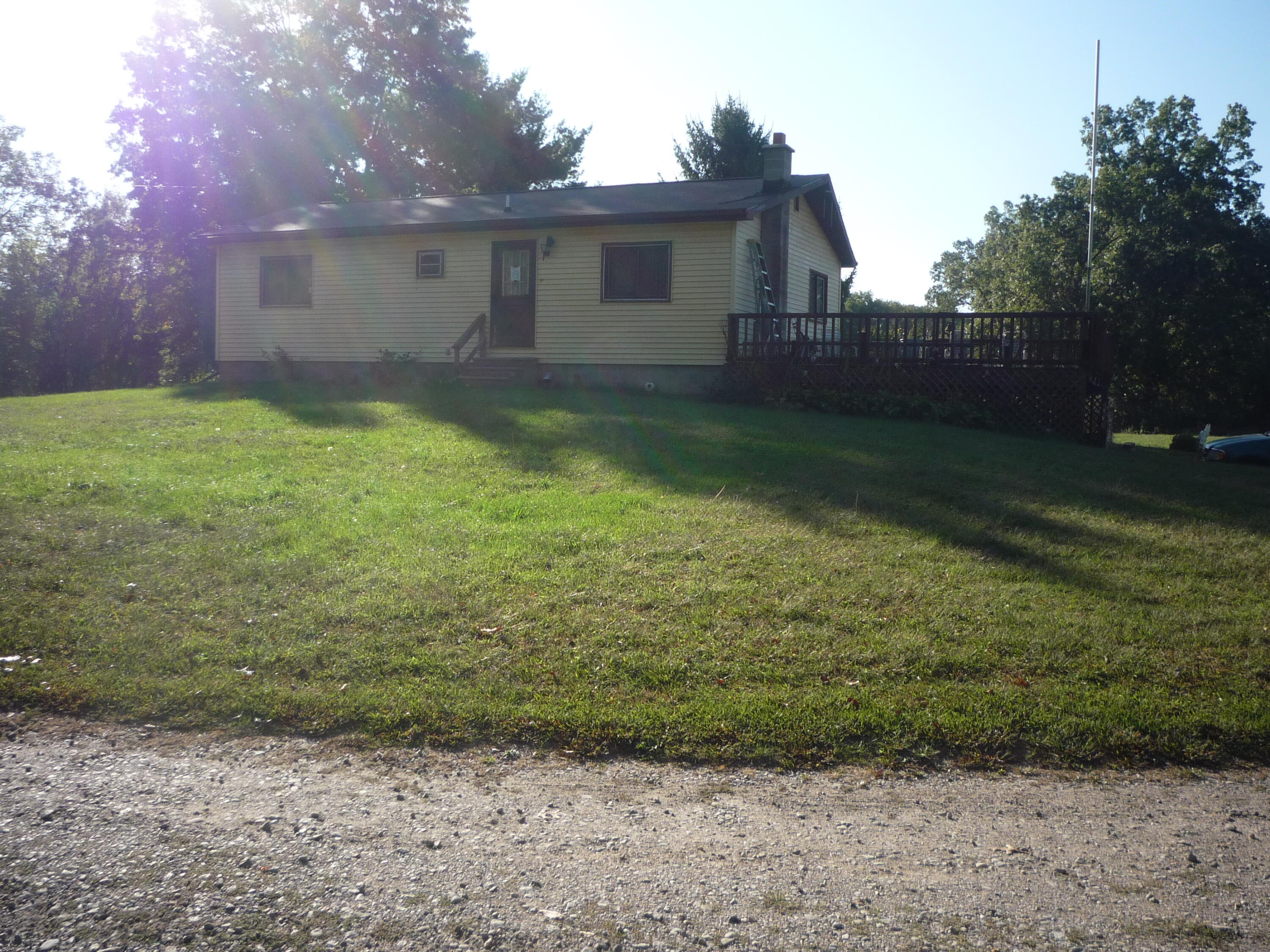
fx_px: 1174
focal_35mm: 32
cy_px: 476
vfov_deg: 44.2
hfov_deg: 56.8
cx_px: 635
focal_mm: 5.2
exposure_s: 1/400
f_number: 4
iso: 100
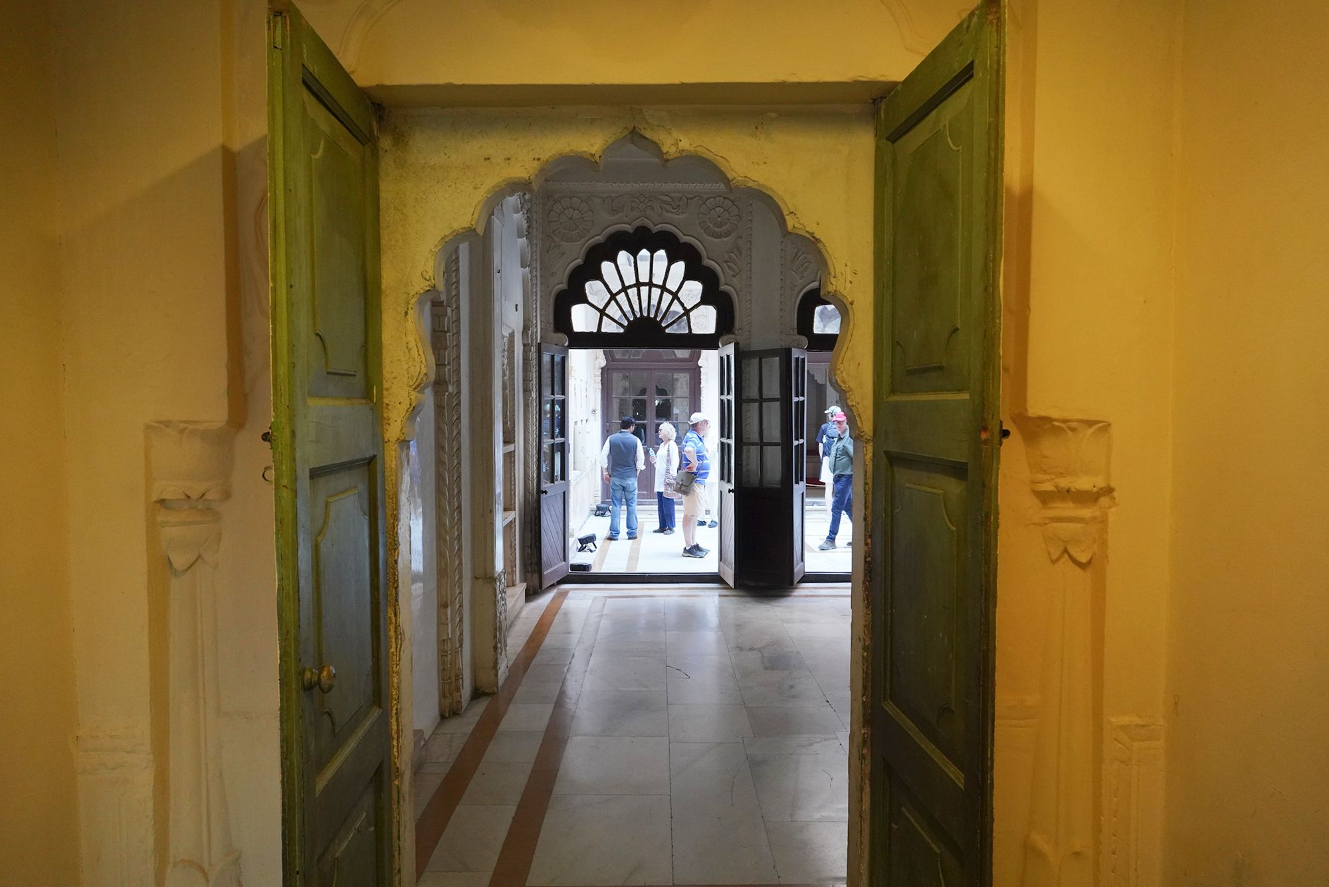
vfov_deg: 53.1
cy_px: 444
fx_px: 886
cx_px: 664
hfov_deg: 73.7
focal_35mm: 24
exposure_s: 1/80
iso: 3200
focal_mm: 24
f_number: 8
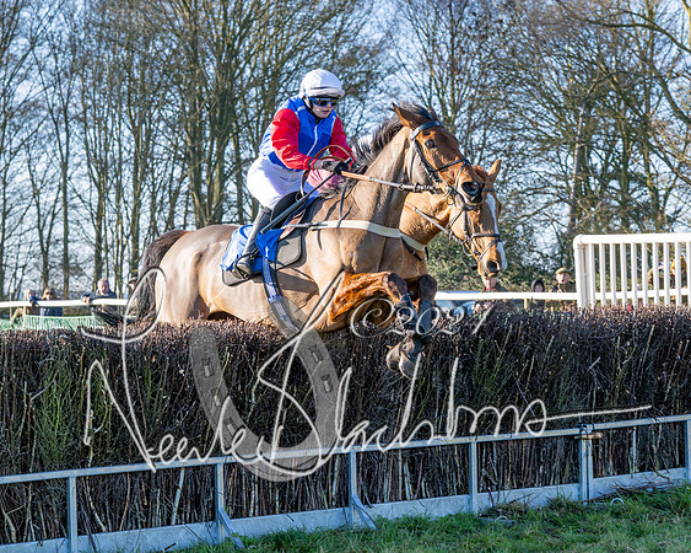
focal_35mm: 104
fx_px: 2131
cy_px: 285
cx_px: 434
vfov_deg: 14.8
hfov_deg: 18.4
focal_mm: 64
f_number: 4.5
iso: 400
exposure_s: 1/1250
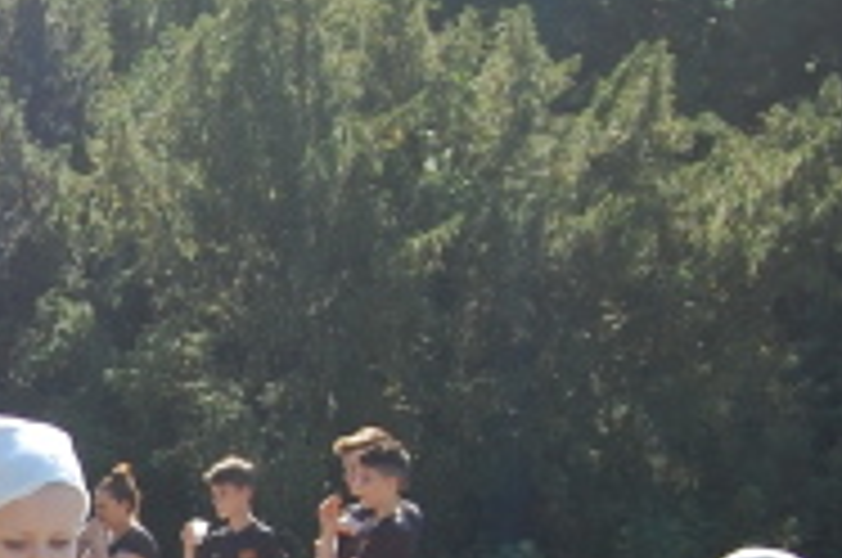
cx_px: -347
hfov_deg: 11.9
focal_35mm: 167
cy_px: 702
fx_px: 3899
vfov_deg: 8.1
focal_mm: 26
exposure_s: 1/250
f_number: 8
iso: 200
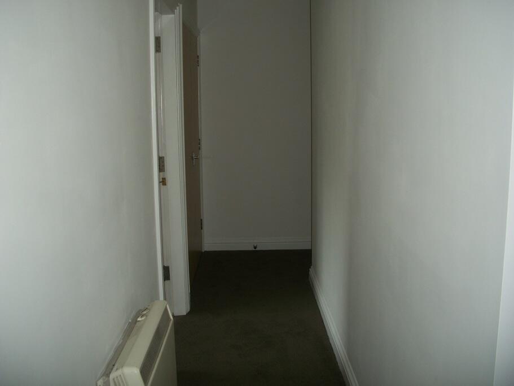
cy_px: 193
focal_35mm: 35
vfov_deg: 40.7
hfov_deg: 52.6
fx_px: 520
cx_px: 257
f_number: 3.1
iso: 80
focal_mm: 6.3
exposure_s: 1/60
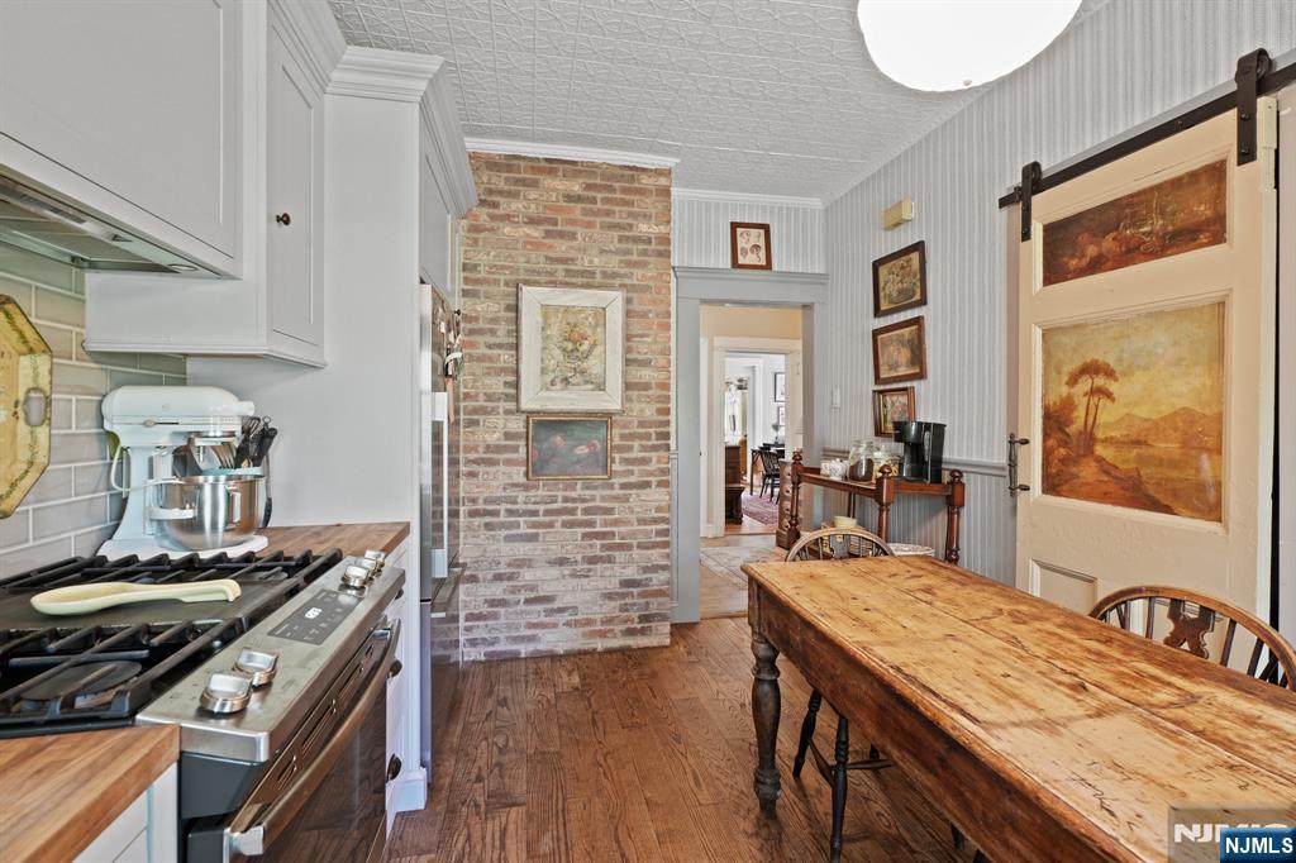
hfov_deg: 96.8
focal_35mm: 16
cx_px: 648
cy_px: 432
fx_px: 576
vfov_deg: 73.7
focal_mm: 16
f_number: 8
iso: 800
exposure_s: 1/2
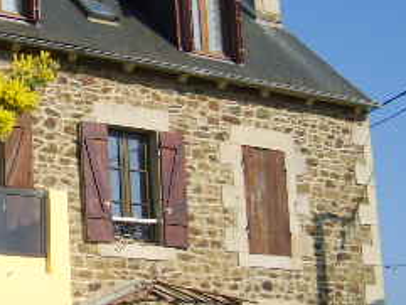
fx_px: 1091
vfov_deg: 15.8
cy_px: 226
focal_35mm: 93
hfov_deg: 20.5
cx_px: 20
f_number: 7.1
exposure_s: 1/180
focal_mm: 5.8
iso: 50
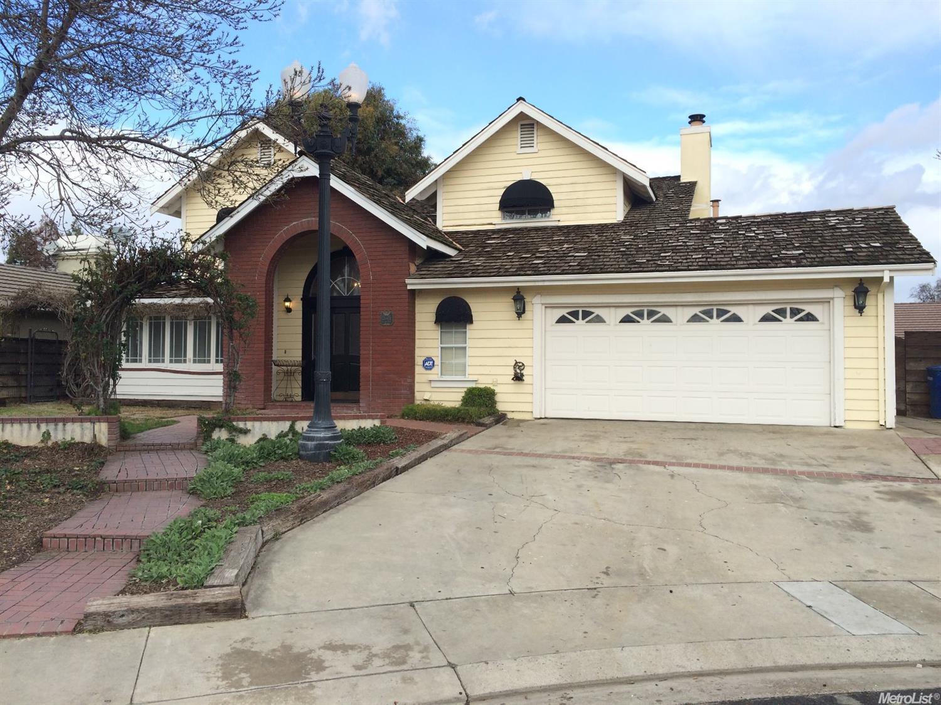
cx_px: 470
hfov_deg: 61.7
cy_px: 352
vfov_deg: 48.2
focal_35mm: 29
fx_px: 788
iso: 32
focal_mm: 4.15
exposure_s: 1/855
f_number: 2.2
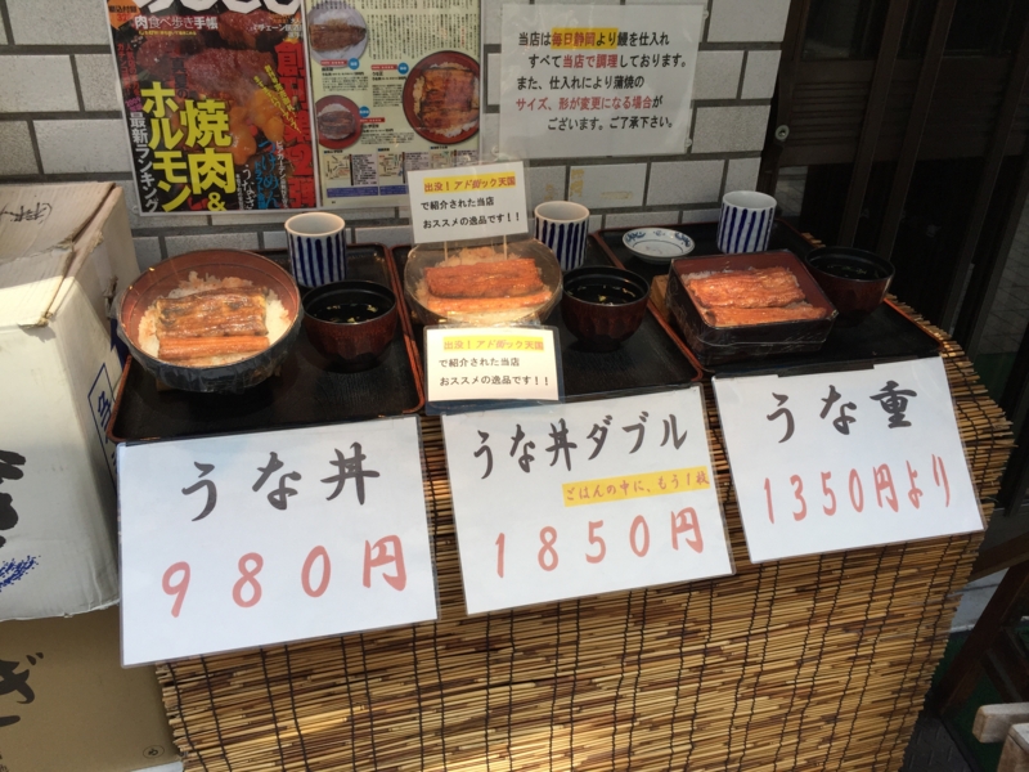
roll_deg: -3.0
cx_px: 514
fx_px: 862
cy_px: 386
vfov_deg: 48.2
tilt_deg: -30.2
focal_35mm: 29
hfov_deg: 61.7
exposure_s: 1/227
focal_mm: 4.15
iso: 32
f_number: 2.2
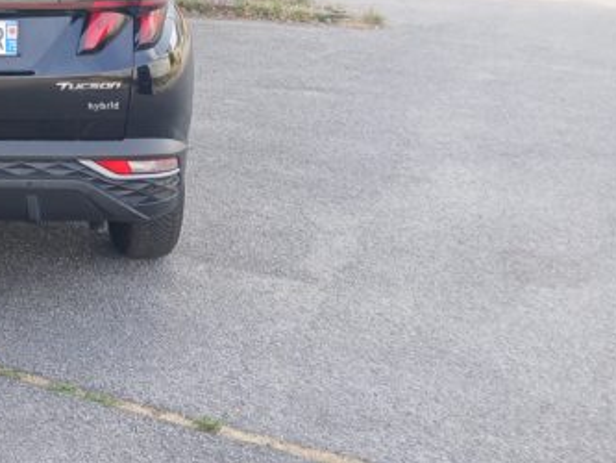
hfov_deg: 28.8
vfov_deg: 23.6
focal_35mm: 60
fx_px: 1068
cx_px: -83
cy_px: 20
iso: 32
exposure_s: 1/100
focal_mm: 3.98
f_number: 1.8
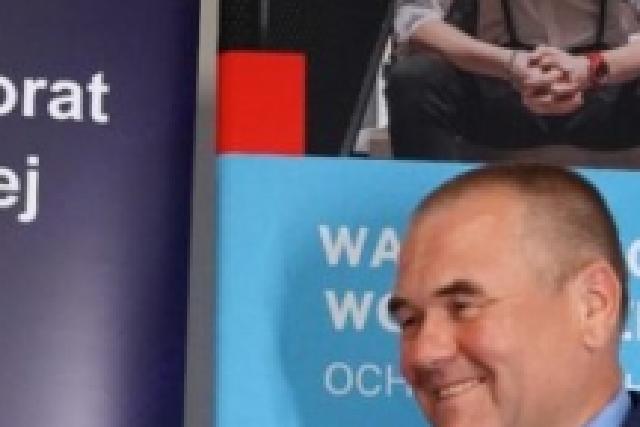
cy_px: 559
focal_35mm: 99
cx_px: 119
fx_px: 1763
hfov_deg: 20.3
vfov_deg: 13.3
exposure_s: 1/200
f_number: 5.6
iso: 6400
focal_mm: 33.4
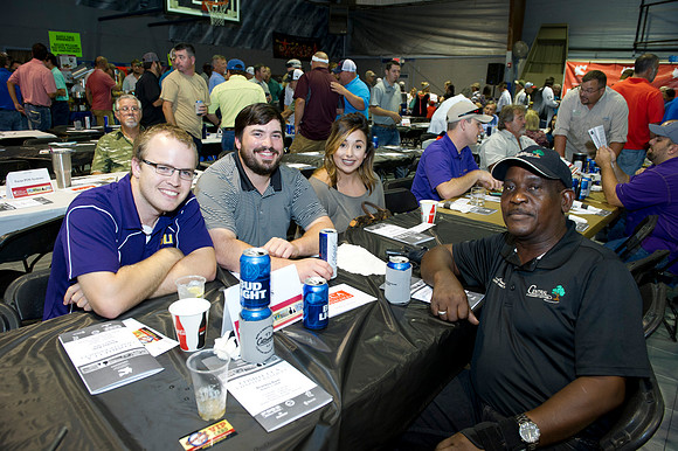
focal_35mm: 24
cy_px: 226
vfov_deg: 53.1
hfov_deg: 73.8
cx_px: 339
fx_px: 452
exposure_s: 1/60
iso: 1250
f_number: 5
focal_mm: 24
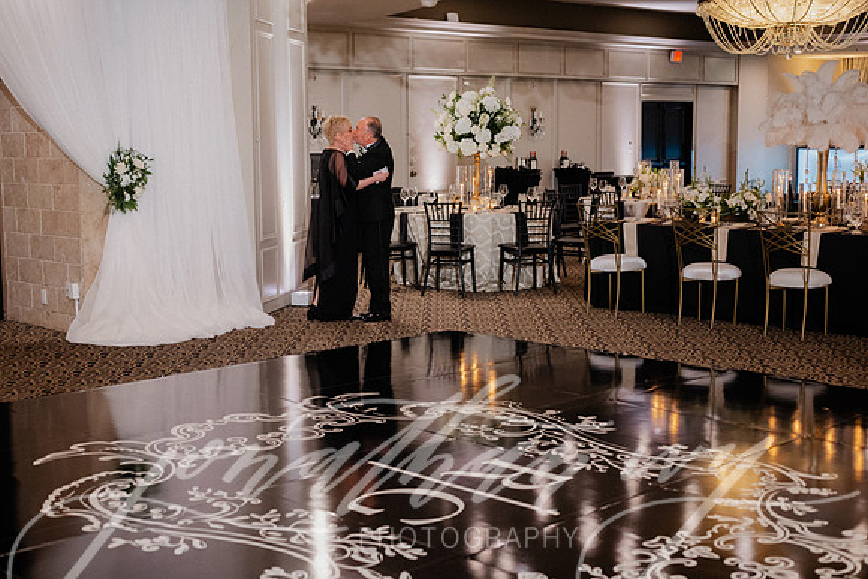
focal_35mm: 50
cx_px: 434
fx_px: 1206
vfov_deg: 27.0
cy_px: 290
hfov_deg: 39.6
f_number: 2.8
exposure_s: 1/100
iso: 2500
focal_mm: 50
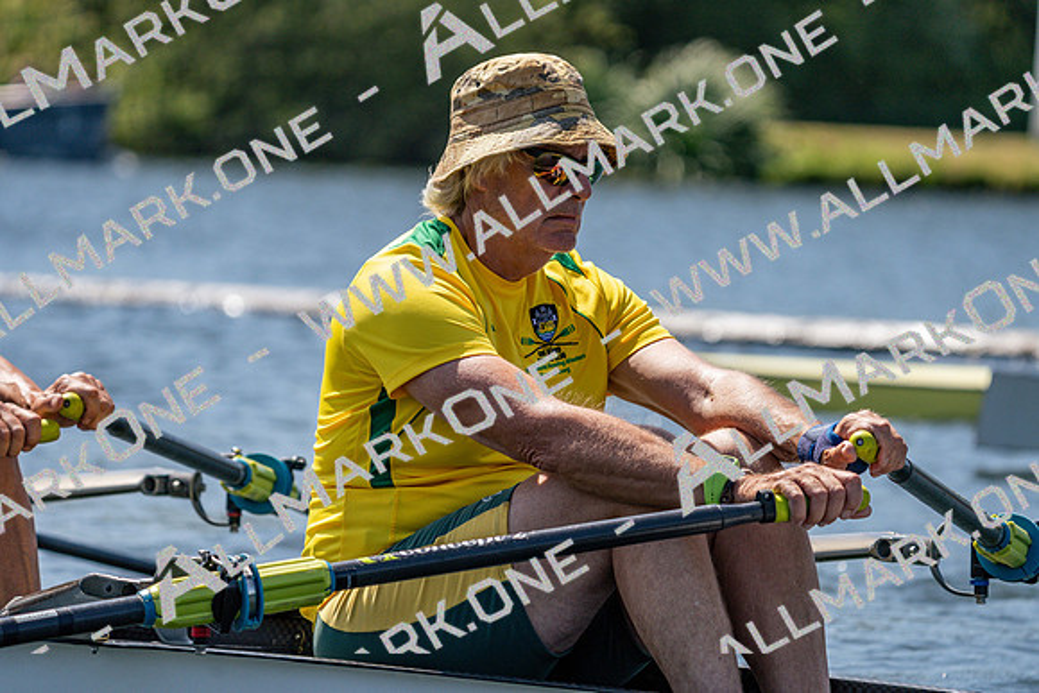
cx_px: 520
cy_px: 346
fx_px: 7678
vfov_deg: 5.2
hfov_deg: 7.7
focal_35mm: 266
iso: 320
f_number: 5.6
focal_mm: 266
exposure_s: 1/2000
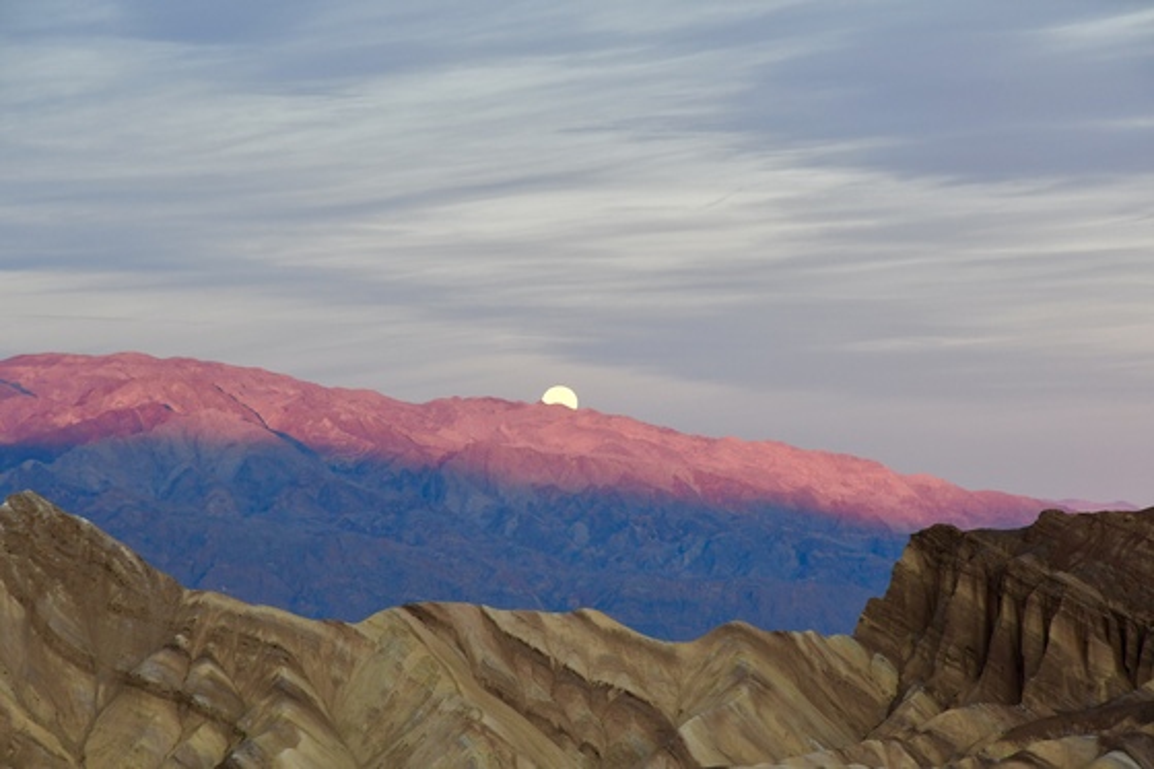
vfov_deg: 11.4
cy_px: 384
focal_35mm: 120
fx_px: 3845
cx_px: 577
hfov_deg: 17.1
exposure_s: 1/100
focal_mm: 80
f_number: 6.3
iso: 640
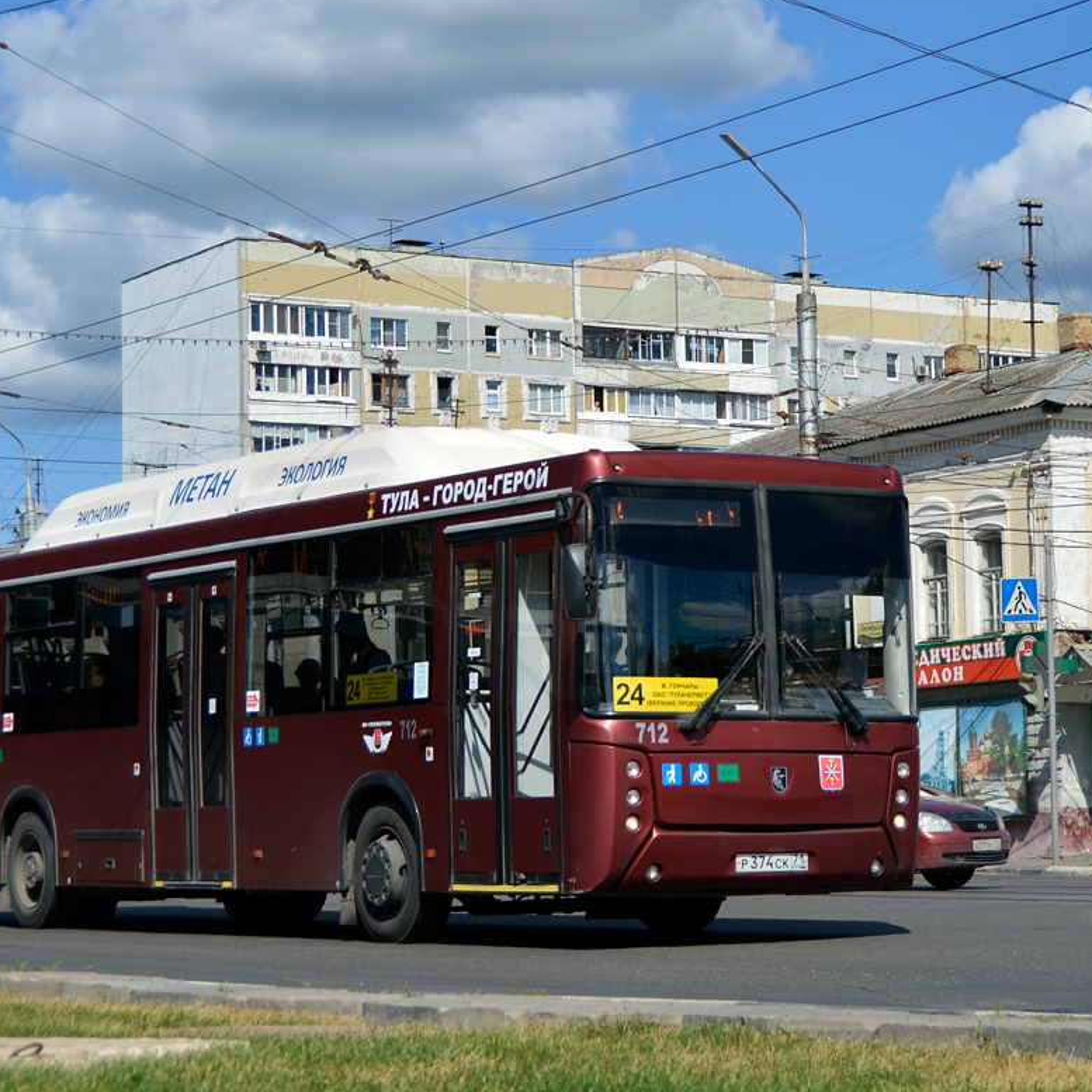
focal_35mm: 63
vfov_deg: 27.3
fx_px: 2248
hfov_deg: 27.3
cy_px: 554
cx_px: 493
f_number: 4.5
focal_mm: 32
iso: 100
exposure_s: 1/1600
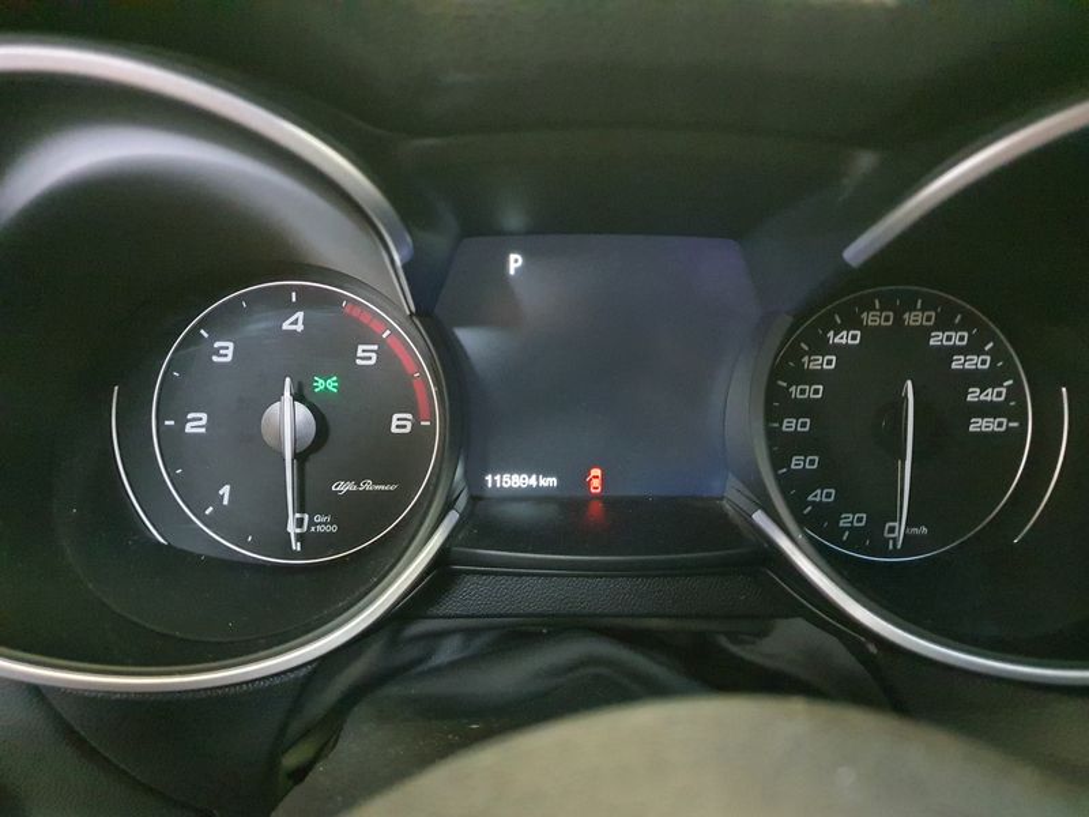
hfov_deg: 67.3
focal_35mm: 26
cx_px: 544
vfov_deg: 53.1
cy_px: 408
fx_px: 818
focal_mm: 4.3
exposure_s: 1/10
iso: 800
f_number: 1.5
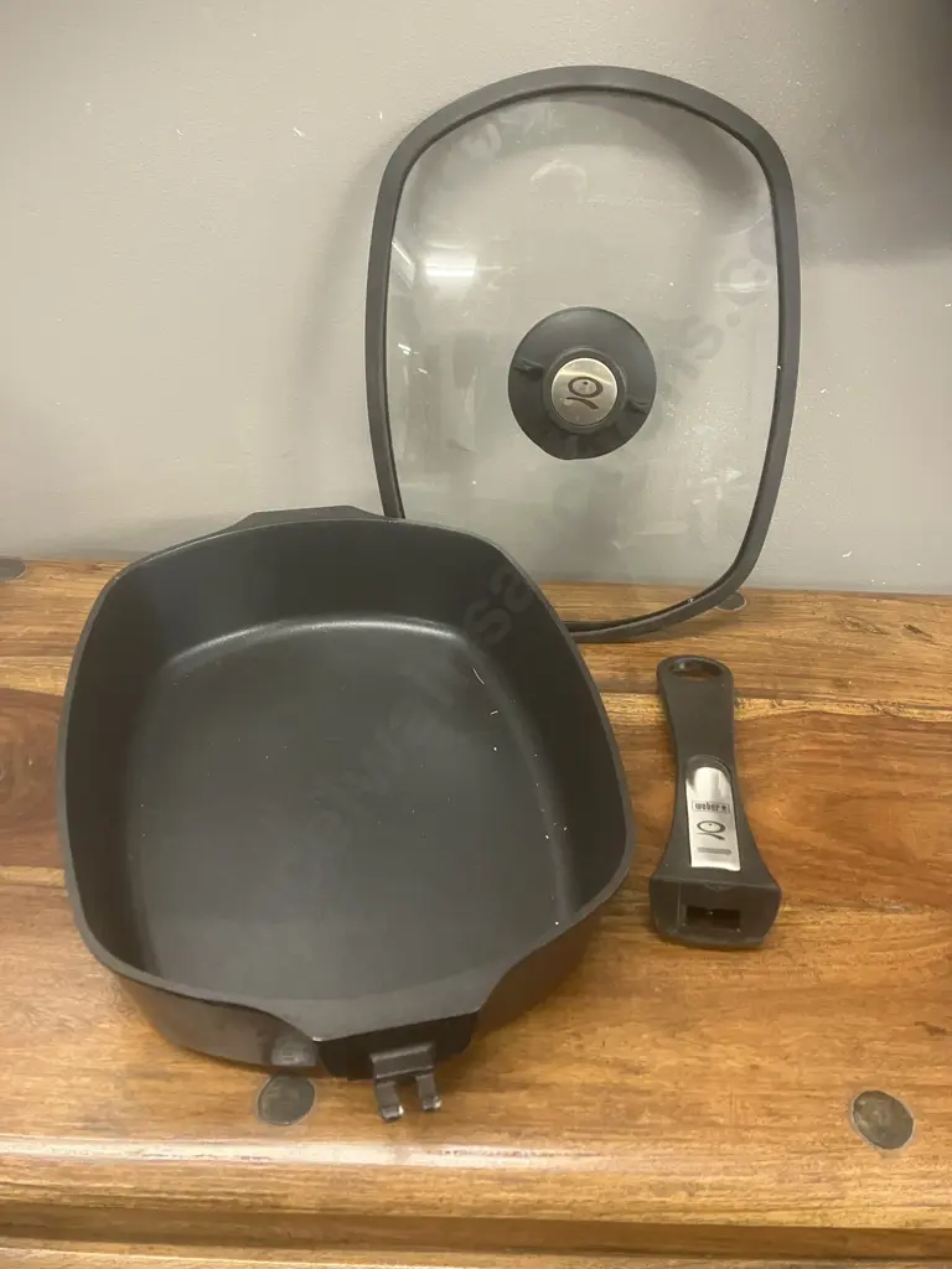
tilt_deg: -36.5
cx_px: 476
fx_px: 1027
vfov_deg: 63.4
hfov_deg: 49.7
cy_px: 634
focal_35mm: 28
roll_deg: -3.2
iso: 320
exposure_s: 1/33
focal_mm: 3.99
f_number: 1.8
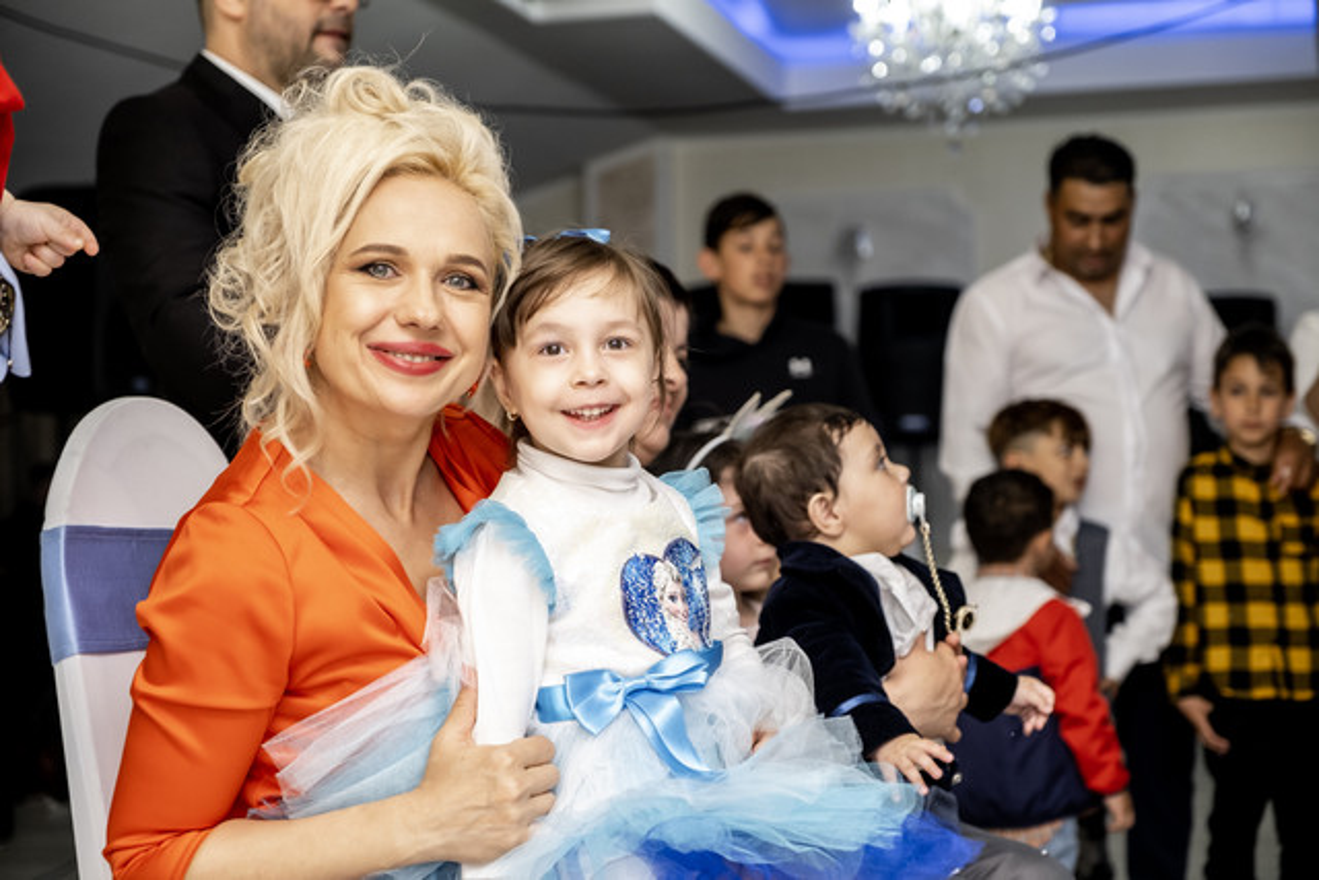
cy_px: 440
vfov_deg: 19.2
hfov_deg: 28.4
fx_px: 2602
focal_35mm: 71
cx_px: 660
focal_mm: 47
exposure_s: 1/160
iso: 1250
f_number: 2.8
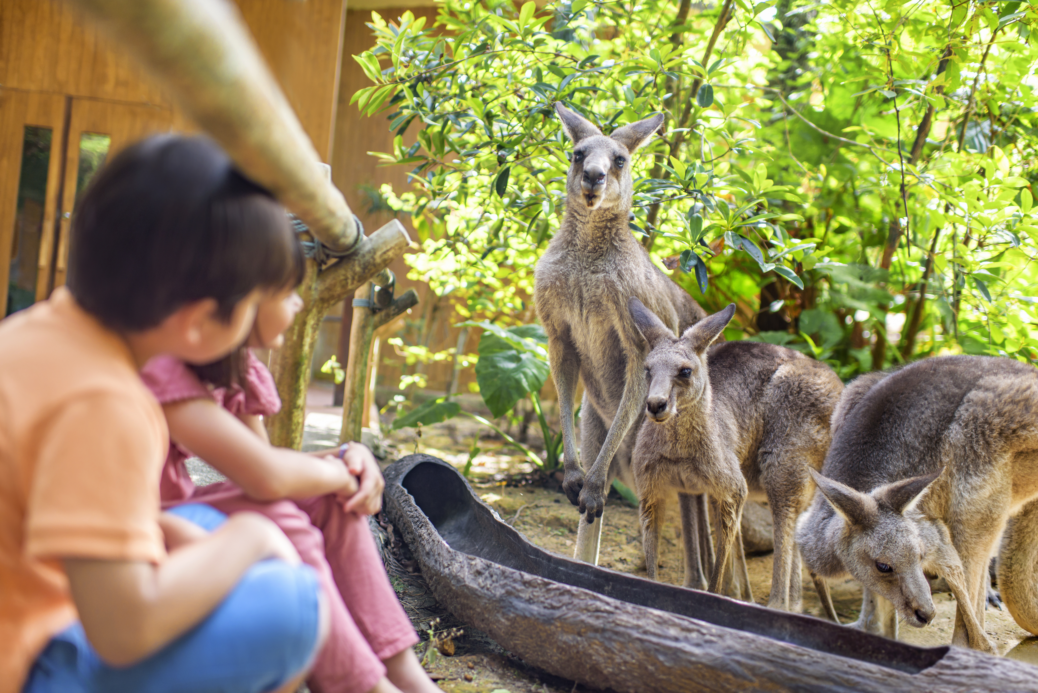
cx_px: 519
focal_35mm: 35
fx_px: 1010
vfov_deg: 37.9
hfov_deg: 54.4
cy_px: 346
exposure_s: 1/800
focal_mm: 35
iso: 100
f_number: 2
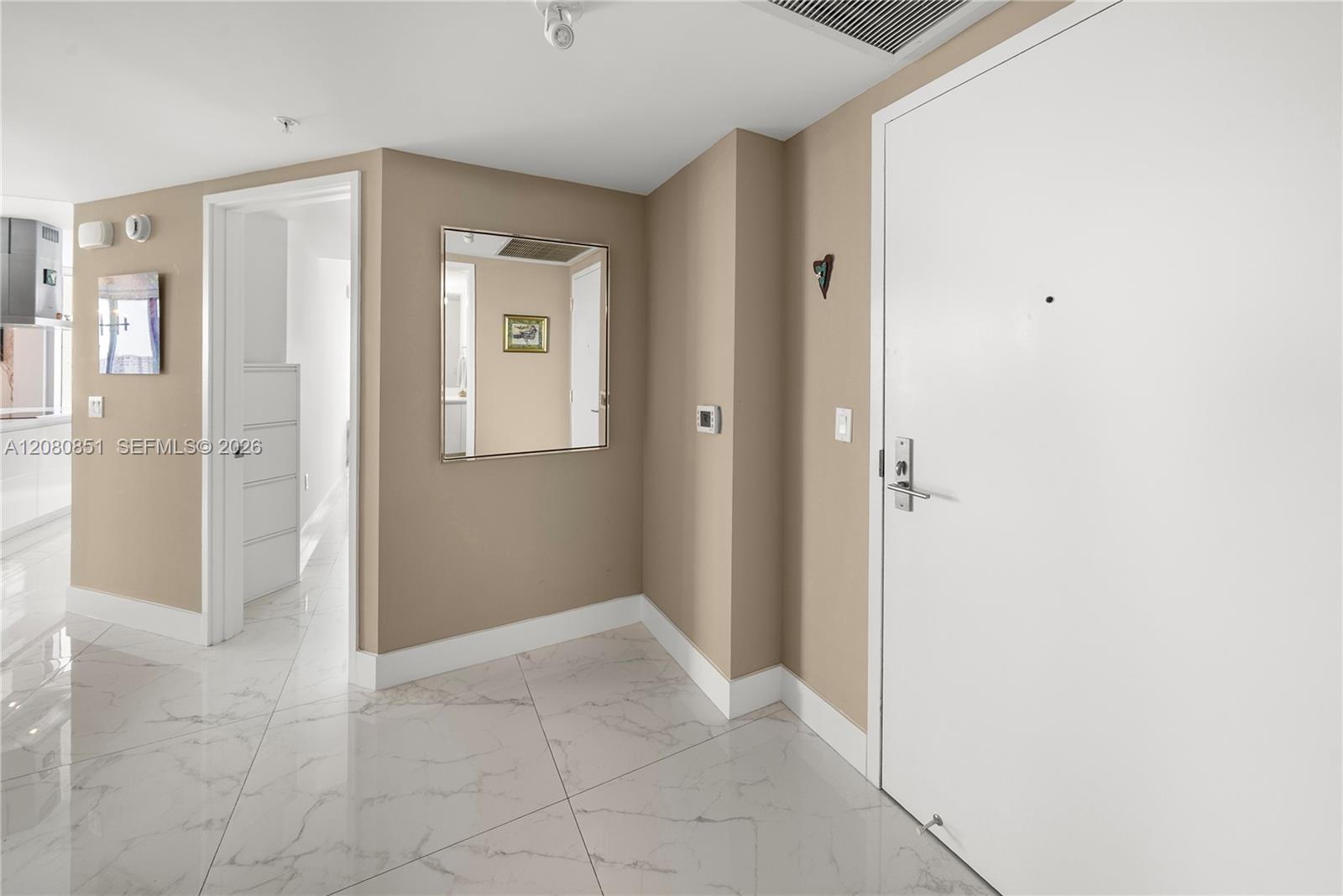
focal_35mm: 12
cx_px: 672
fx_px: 448
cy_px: 448
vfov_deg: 90.1
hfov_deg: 112.6
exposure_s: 1/40
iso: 400
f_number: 8
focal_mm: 12
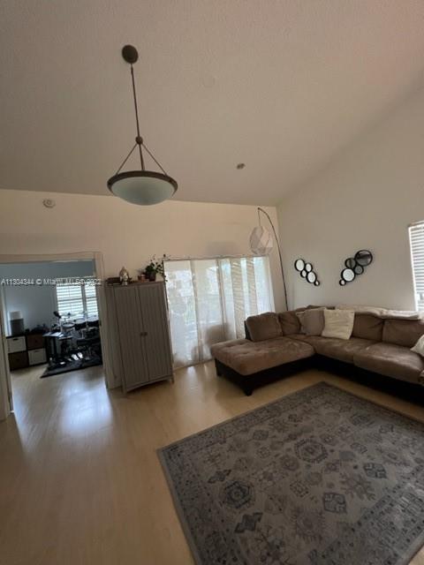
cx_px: 212
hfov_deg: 89.9
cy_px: 282
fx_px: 212
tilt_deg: -0.1
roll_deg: +5.9
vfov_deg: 106.2
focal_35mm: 13
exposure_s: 1/60
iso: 250
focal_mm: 1.57
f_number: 1.8
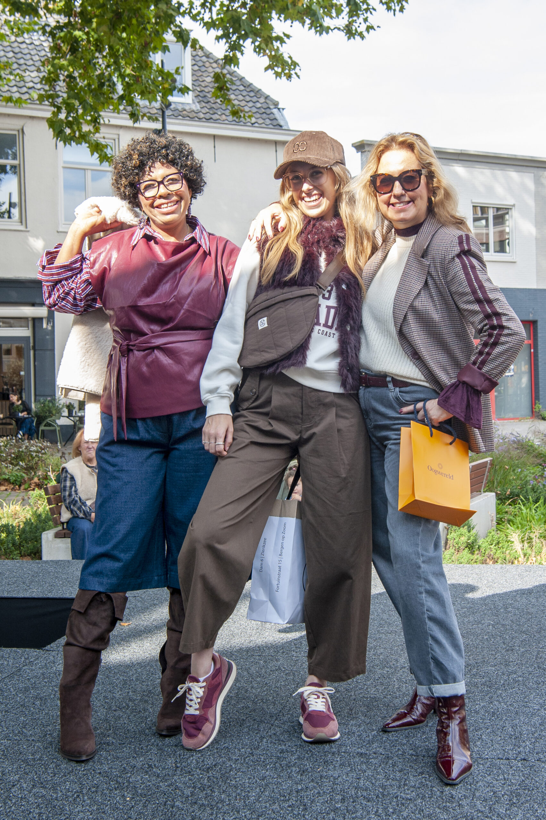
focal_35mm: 38
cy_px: 410
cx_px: 273
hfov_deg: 35.0
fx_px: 866
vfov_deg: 50.7
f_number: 8
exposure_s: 1/250
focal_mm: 38
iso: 500
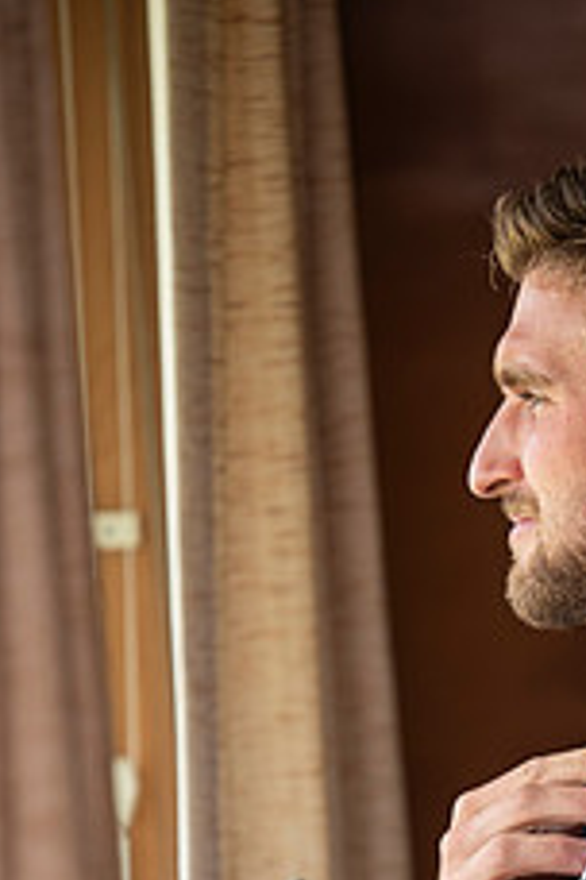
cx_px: 574
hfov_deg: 4.1
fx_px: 8203
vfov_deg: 6.1
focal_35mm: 336
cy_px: 830
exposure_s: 1/160
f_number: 2.8
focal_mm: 170
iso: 400
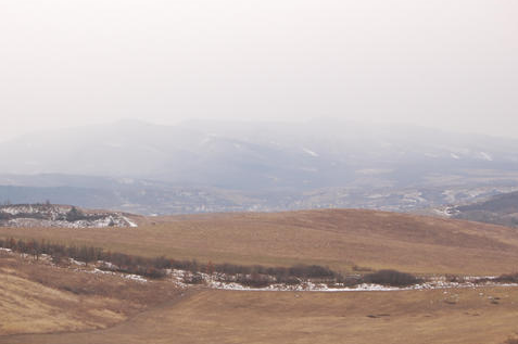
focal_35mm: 111
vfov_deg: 12.3
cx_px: 207
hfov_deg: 18.5
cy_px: 200
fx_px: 1591
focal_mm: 55
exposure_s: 1/320
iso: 400
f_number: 9
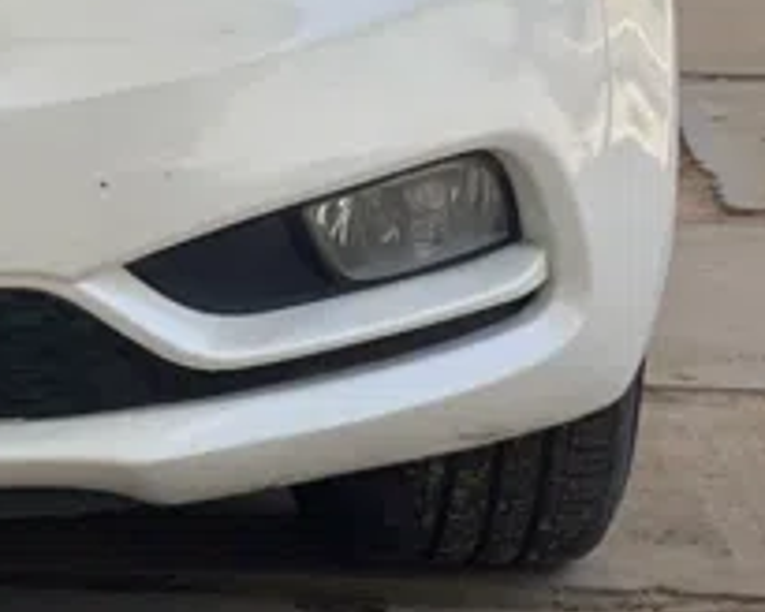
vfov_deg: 4.9
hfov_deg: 6.1
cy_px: -455
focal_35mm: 312
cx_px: -690
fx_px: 7064
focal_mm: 7.5
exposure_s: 1/536
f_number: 2.2
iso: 32
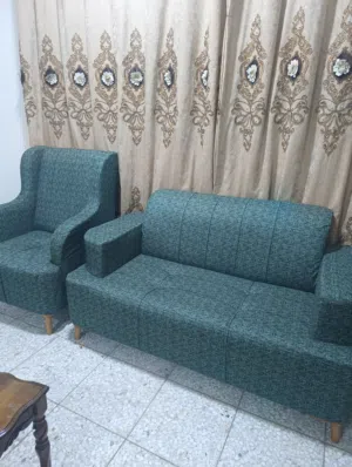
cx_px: 176
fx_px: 311
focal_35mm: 23
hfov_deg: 59.0
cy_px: 234
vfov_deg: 73.8
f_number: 1.69
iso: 1000
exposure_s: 1/50
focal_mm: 6.06
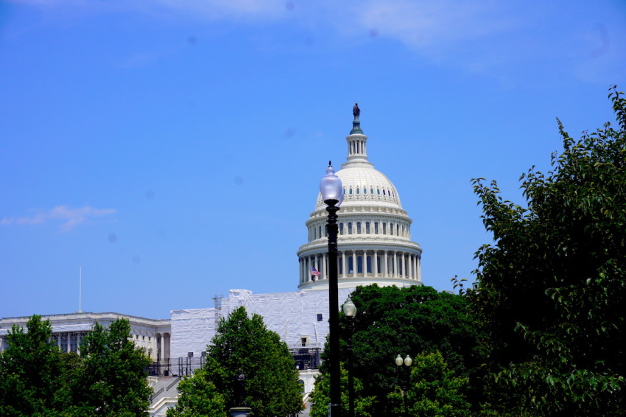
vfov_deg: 18.2
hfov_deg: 27.0
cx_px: 313
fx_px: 1304
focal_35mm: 75
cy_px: 208
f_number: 11
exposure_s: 1/250
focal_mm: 50
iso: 100
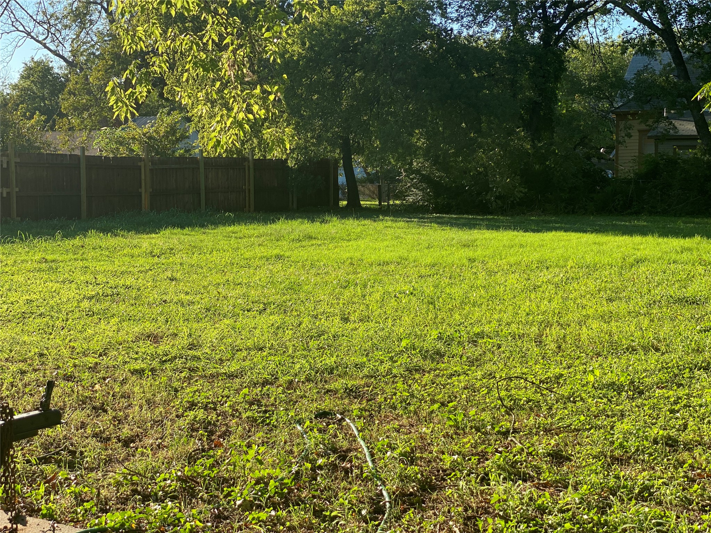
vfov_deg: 28.0
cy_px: 266
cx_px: 356
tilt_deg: -5.5
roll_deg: -0.7
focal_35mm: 52
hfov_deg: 36.8
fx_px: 1068
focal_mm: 6
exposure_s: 1/470
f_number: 2
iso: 20
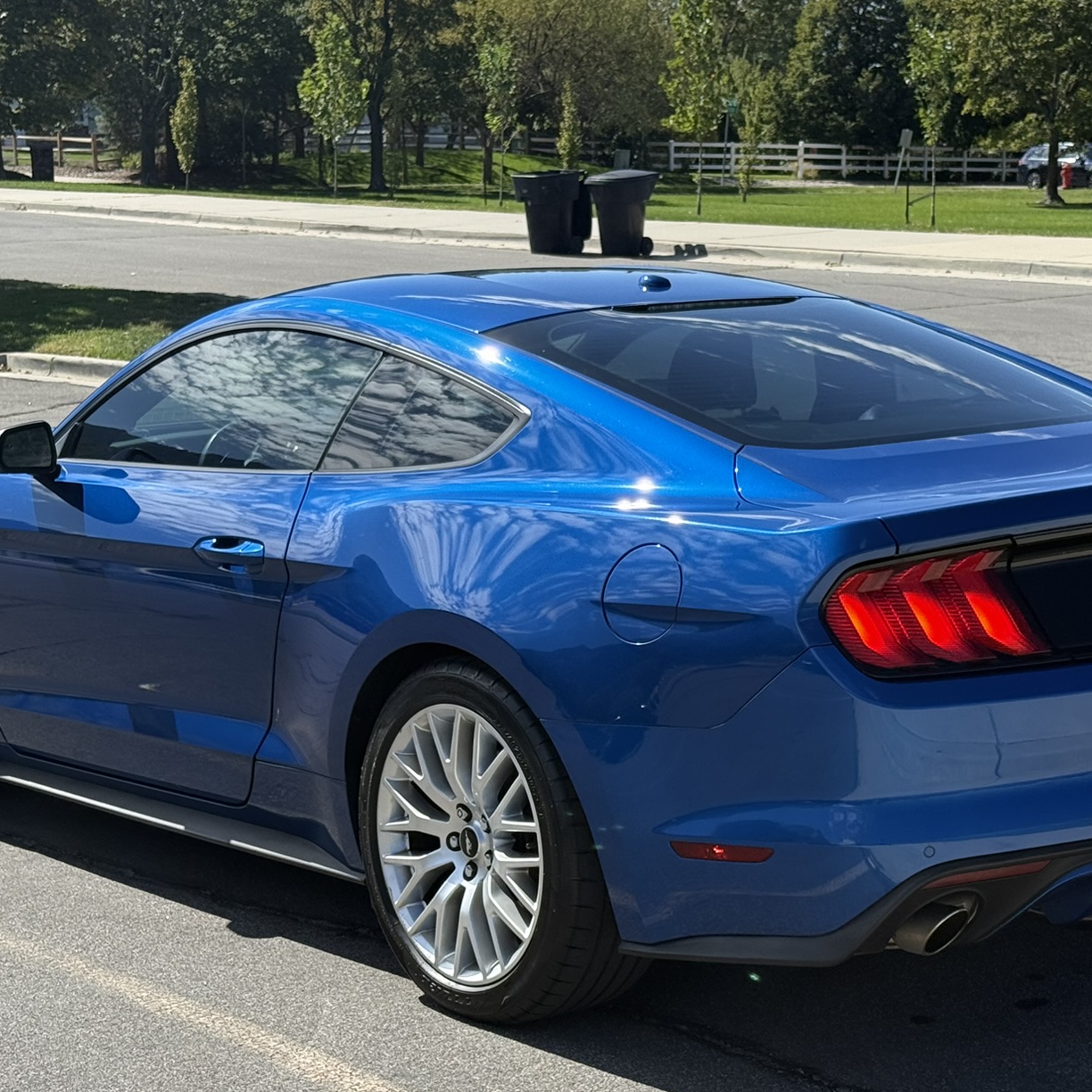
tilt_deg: -10.8
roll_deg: +0.0
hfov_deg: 24.3
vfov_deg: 24.3
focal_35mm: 71
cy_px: 655
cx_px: 633
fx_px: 2534
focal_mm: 6.76
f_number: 1.78
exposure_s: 1/4329
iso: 100
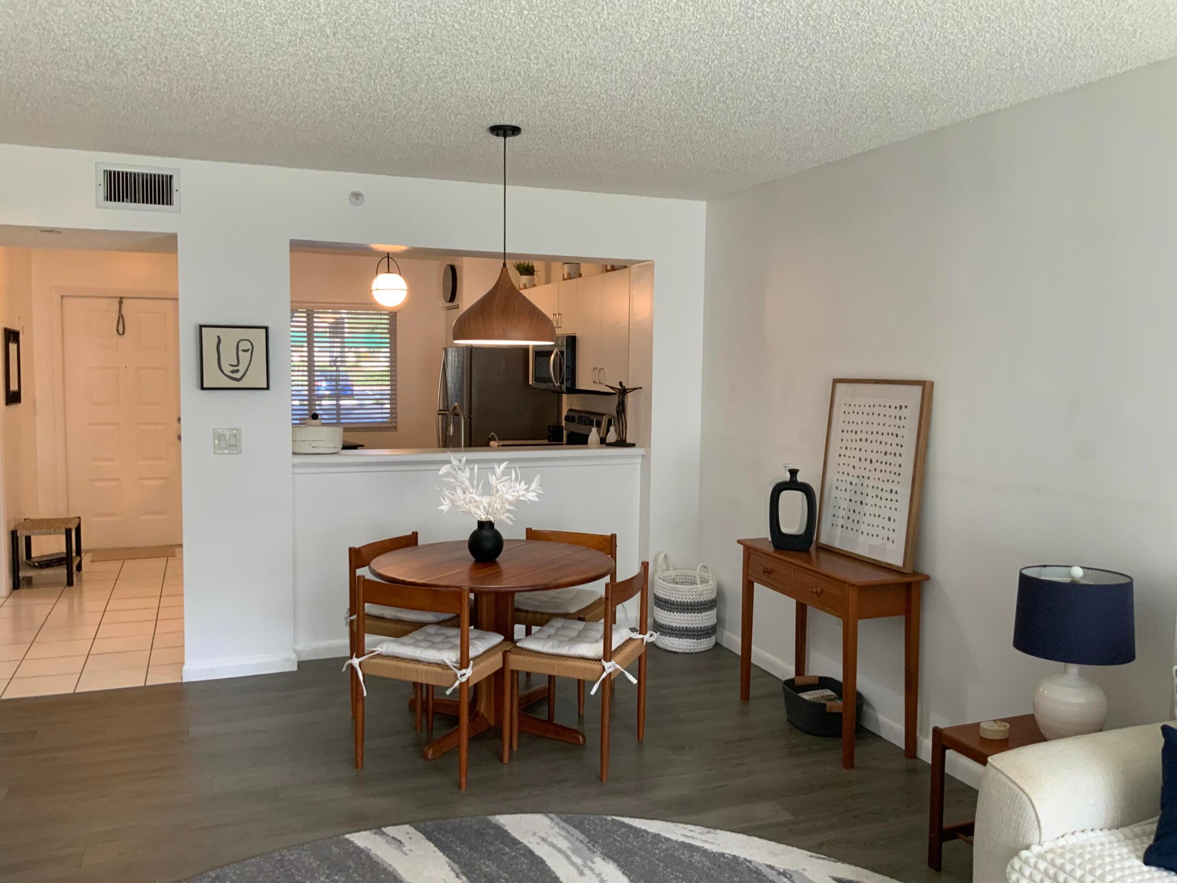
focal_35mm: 29
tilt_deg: -4.8
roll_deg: +0.5
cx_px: 588
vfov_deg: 48.2
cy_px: 442
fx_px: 986
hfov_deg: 61.7
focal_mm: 3
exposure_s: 1/60
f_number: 1.8
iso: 80
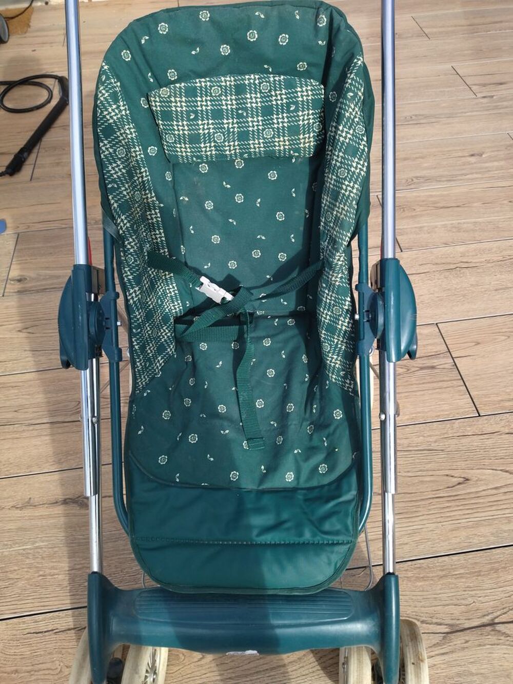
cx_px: 256
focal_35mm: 27
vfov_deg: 65.3
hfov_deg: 51.4
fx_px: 533
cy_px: 342
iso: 98
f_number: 1.79
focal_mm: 4.74
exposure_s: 1/1360
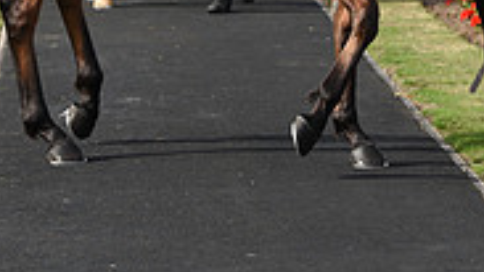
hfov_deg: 7.5
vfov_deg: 4.2
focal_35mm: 288
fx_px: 3697
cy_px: -224
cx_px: 270
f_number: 5.6
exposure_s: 1/1250
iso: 400
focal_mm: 112
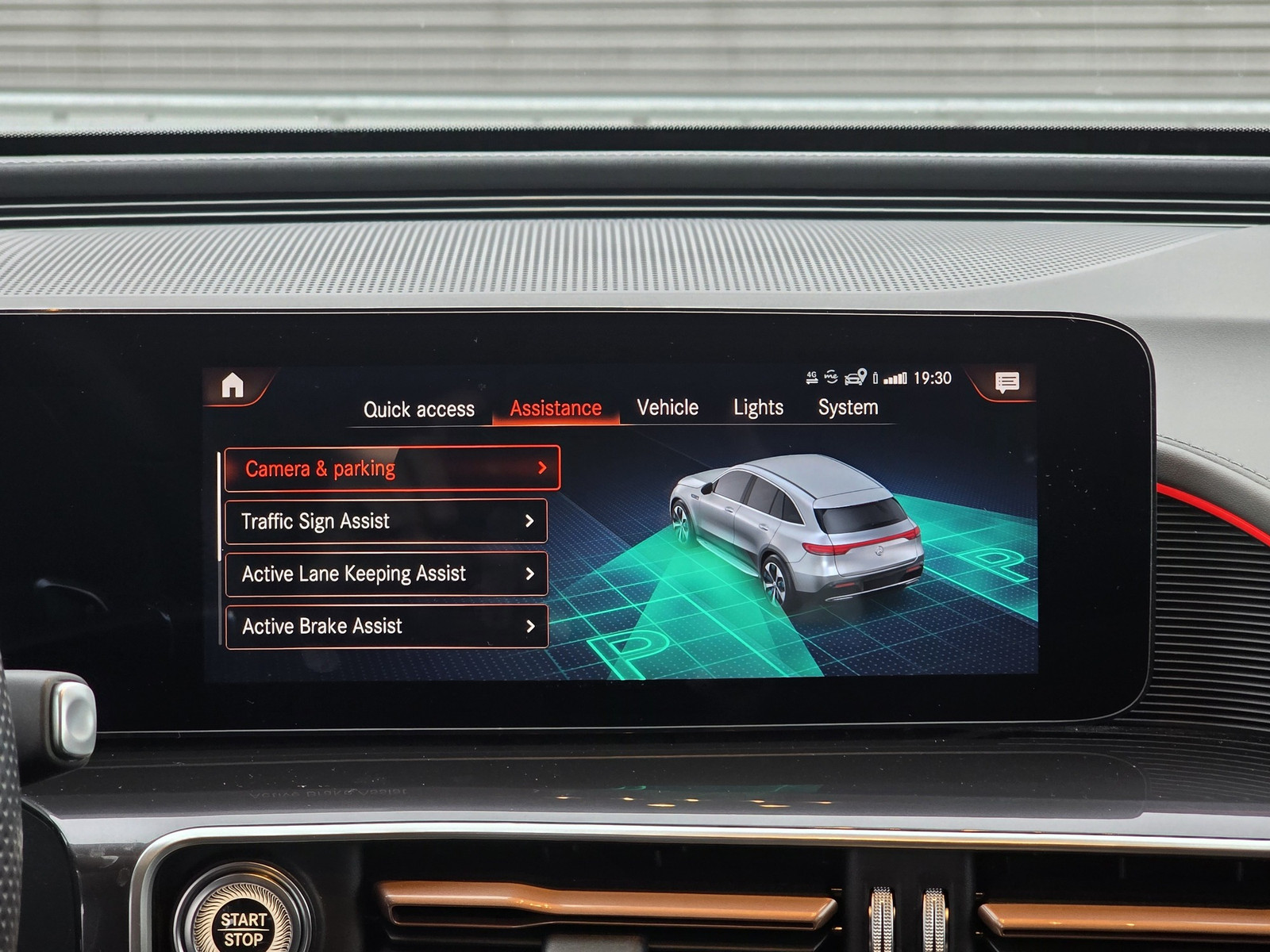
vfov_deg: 21.3
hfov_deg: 28.2
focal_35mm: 69
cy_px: 476
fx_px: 2531
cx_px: 635
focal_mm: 7.9
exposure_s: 1/44.9
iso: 125
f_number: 2.4
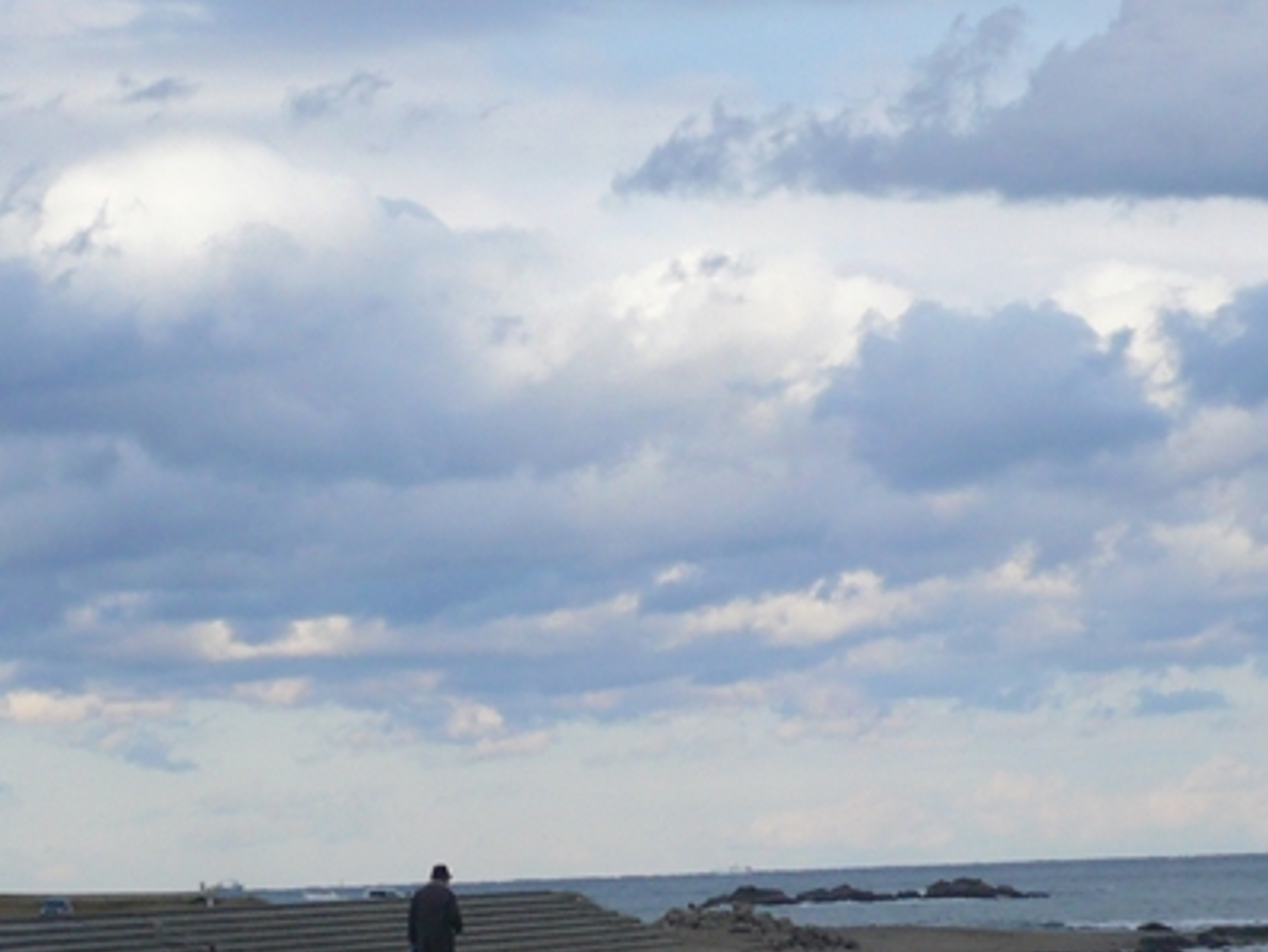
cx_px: 924
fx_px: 7514
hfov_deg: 9.6
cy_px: 681
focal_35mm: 205
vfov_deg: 7.2
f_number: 5.6
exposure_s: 1/320
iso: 100
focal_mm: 16.8
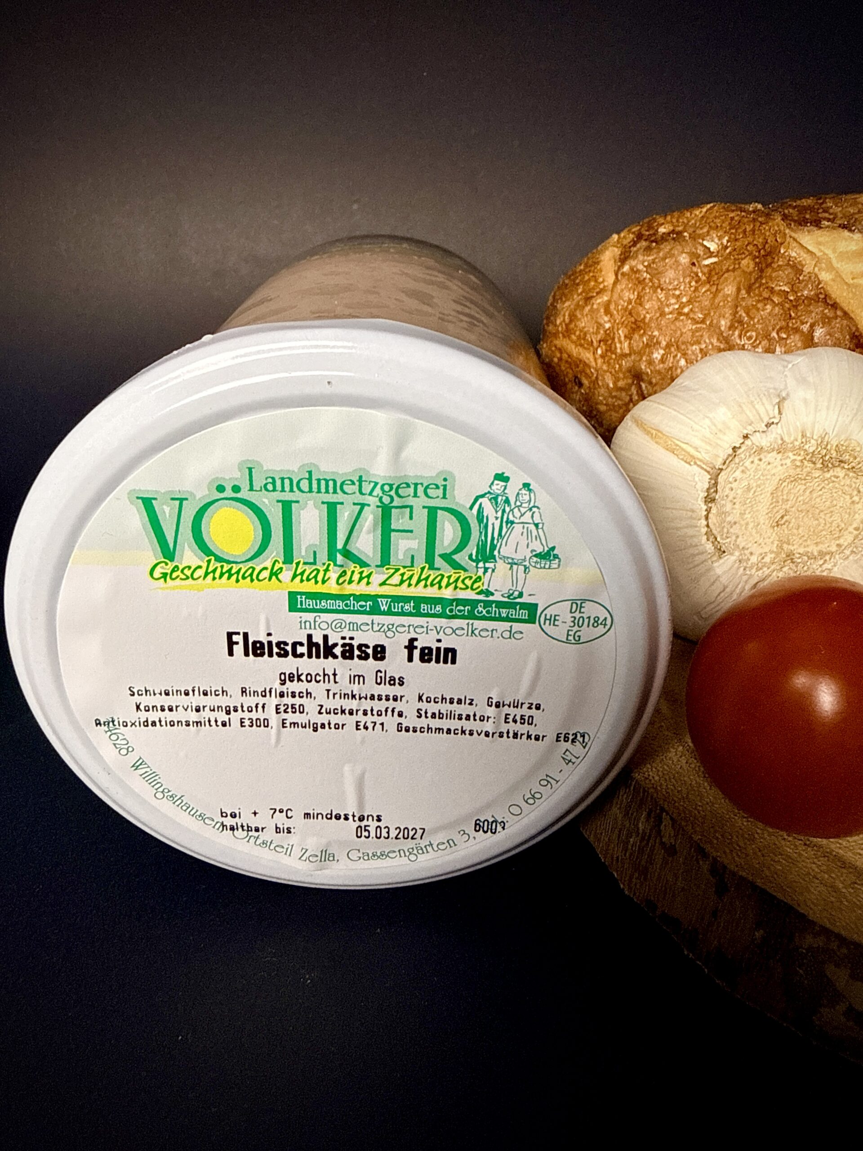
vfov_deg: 71.6
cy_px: 576
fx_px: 798
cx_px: 432
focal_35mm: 24
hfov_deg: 56.8
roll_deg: +0.8
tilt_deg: -27.2
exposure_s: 1/99
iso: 200
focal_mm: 2.22
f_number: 2.2
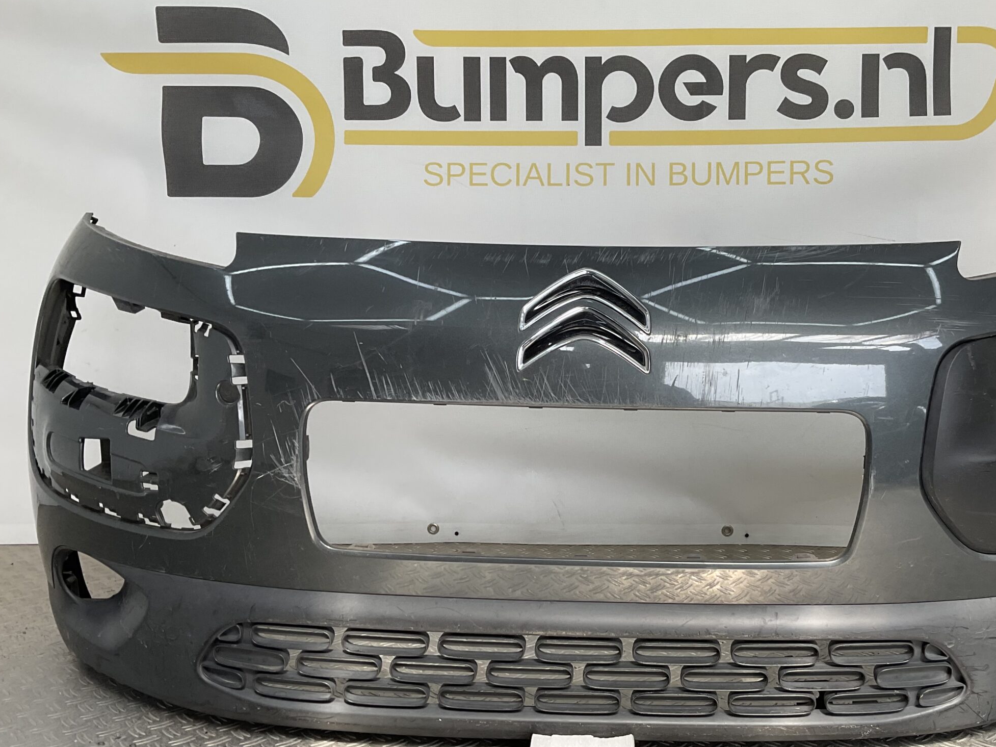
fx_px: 1093
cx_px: 599
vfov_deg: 37.7
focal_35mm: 38
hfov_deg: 48.7
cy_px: 394
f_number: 1.8
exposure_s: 1/251
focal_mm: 3
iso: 16
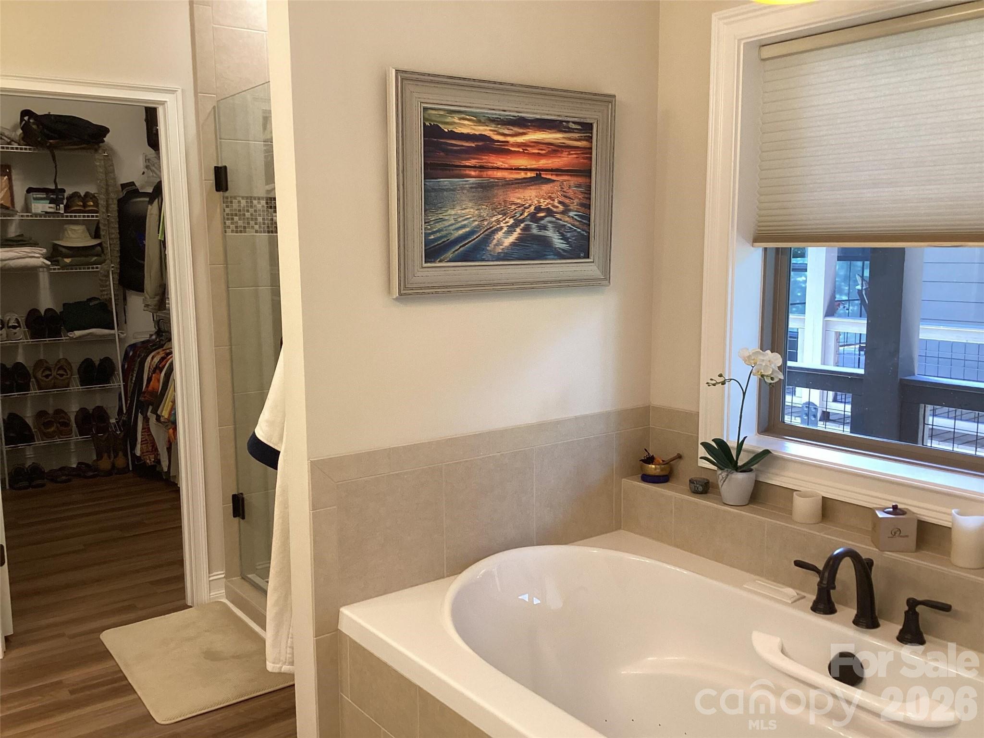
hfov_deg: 58.4
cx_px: 492
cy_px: 369
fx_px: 881
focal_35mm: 31
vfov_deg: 45.4
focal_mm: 3.3
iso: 125
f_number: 2.4
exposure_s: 1/60
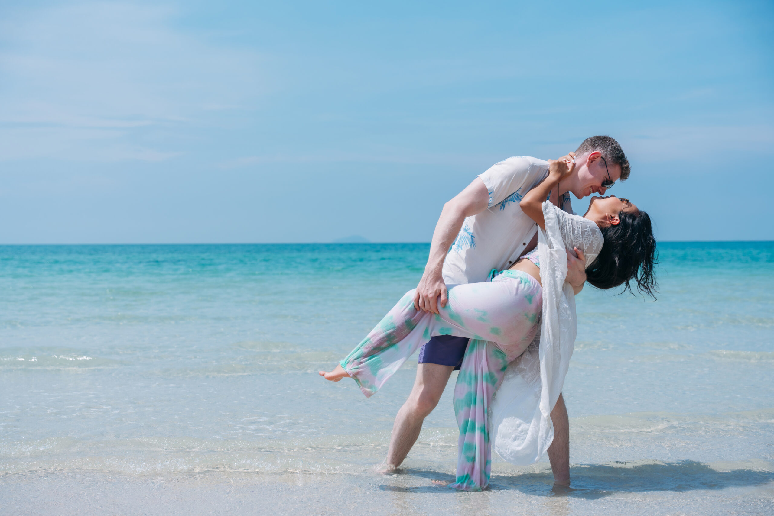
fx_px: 1193
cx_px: 387
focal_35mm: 56
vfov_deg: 24.4
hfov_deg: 35.9
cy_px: 258
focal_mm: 55.5
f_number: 4
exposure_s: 1/2000
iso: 100
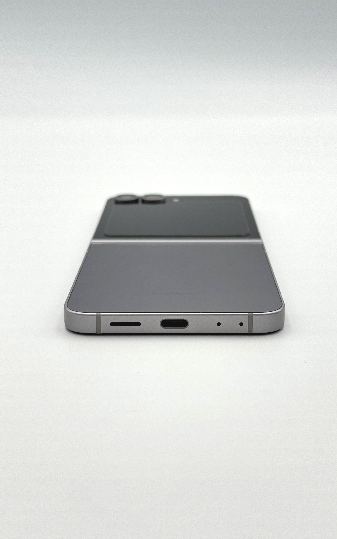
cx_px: 184
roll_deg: -0.4
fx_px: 750
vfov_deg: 39.6
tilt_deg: -19.4
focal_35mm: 51
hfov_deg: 25.3
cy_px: 270
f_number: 1.78
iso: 64
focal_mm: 6.76
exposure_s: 1/439
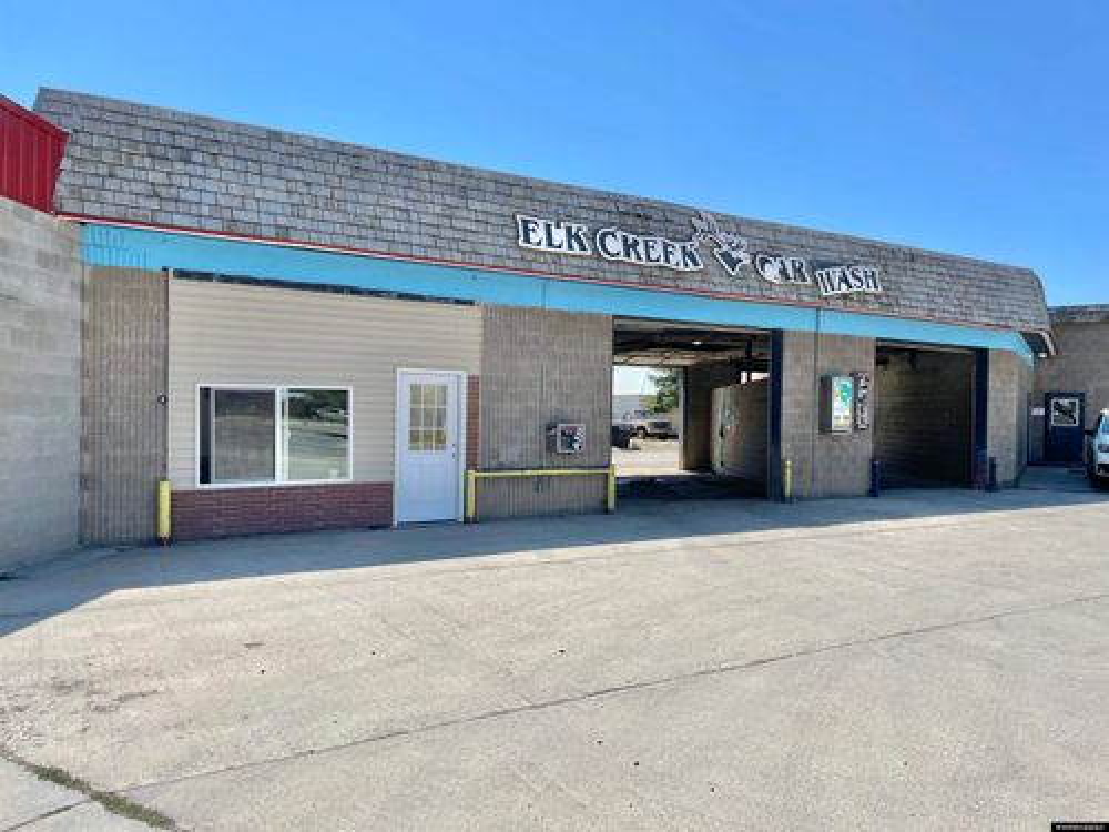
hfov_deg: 67.3
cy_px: 416
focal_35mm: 26
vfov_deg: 53.1
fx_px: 833
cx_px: 554
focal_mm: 4.2
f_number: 1.6
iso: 32
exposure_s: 1/3731
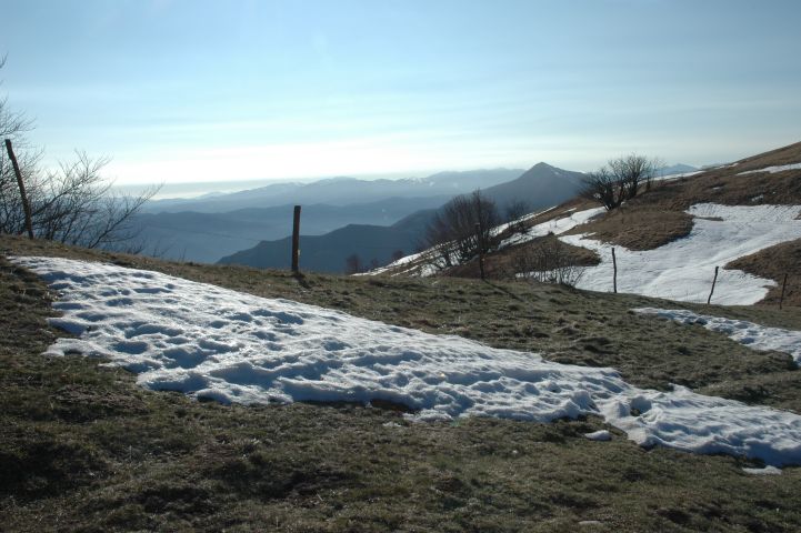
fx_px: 801
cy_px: 266
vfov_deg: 36.8
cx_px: 400
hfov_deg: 53.2
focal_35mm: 36
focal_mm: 24
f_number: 11
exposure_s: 1/500
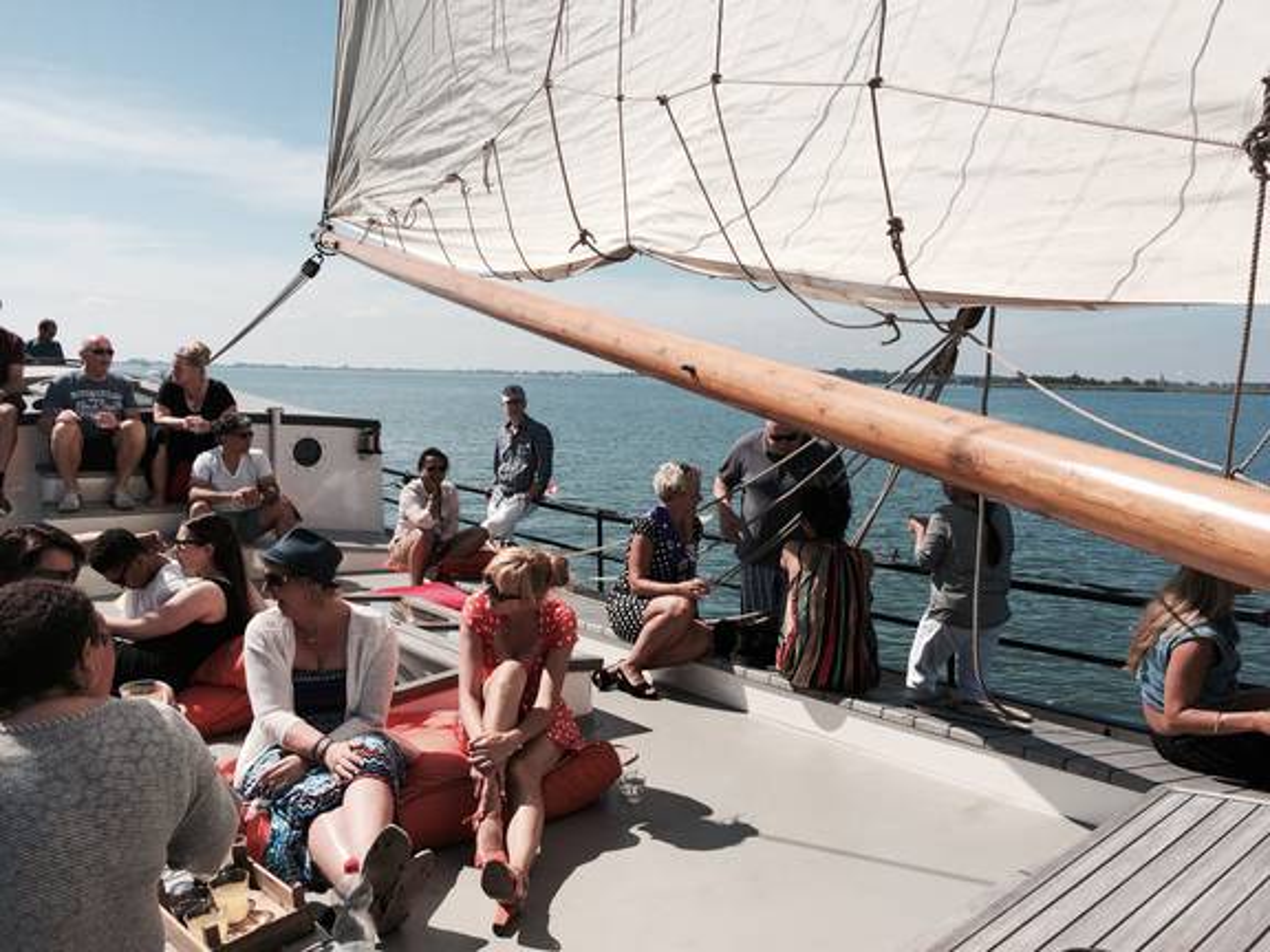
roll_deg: -0.8
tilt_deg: -5.0
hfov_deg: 61.7
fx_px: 1064
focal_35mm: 29
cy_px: 476
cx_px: 635
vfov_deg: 48.2
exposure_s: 1/2564
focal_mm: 4.15
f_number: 2.2
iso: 32
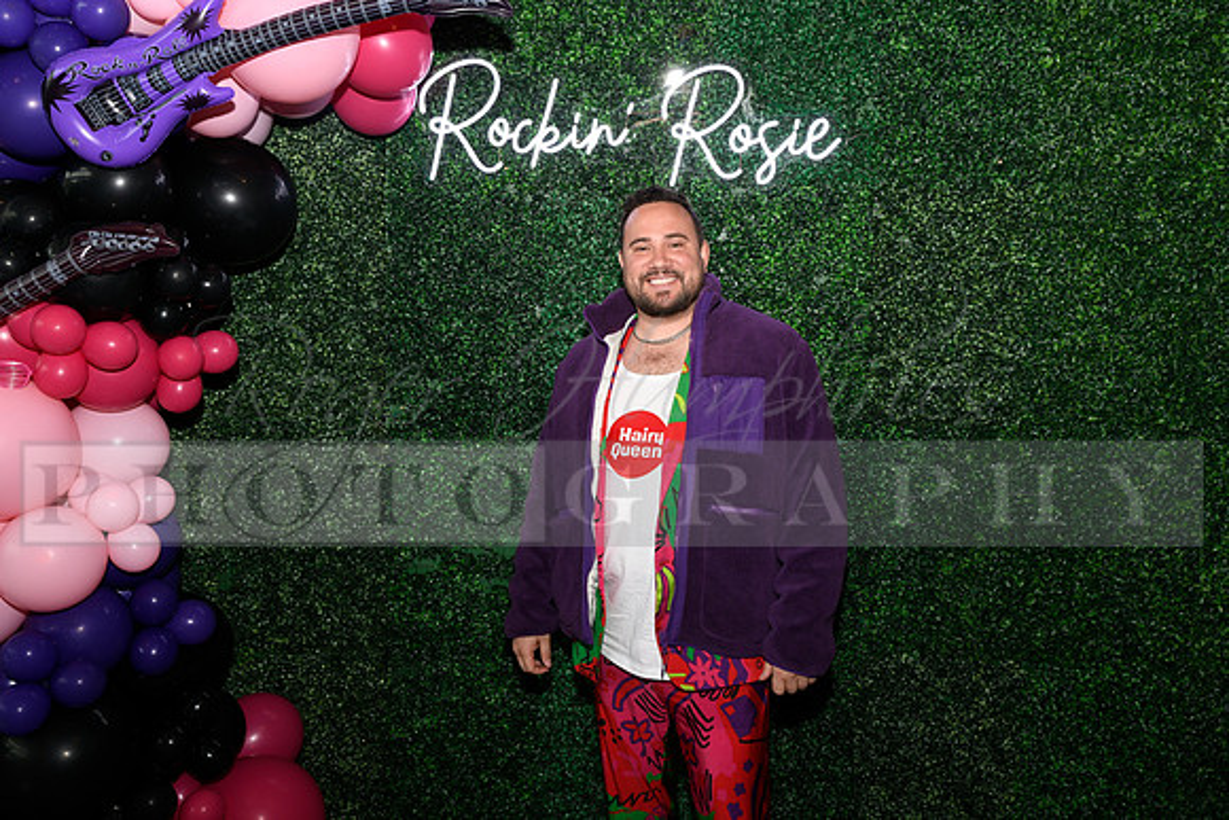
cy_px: 410
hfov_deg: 60.3
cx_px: 614
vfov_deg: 42.3
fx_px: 1059
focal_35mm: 31
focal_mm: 31
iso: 500
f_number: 6.3
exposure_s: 1/60
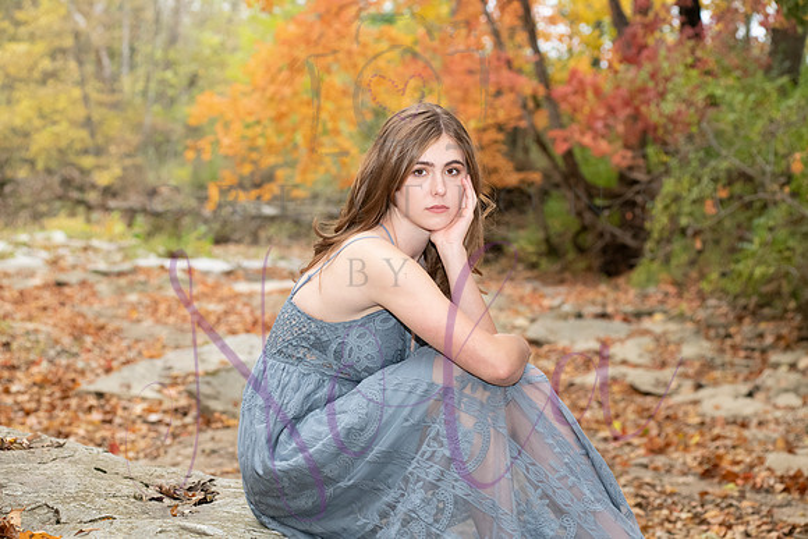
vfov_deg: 17.1
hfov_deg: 25.4
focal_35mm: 80
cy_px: 270
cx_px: 404
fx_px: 1796
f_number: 6.3
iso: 2000
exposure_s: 1/250
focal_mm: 80
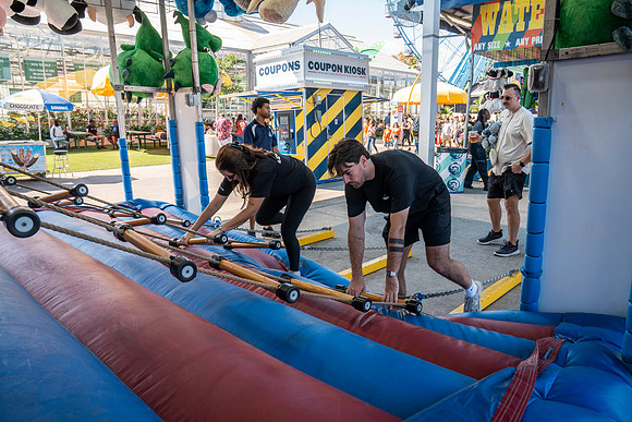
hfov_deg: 69.4
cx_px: 316
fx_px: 457
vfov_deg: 49.6
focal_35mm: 26
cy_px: 211
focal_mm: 26
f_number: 5.6
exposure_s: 1/200
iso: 200
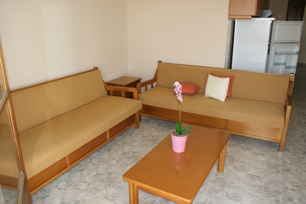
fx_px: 229
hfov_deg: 67.4
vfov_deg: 47.9
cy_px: 102
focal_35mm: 27
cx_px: 153
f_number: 5.6
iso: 400
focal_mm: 18
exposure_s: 1/60
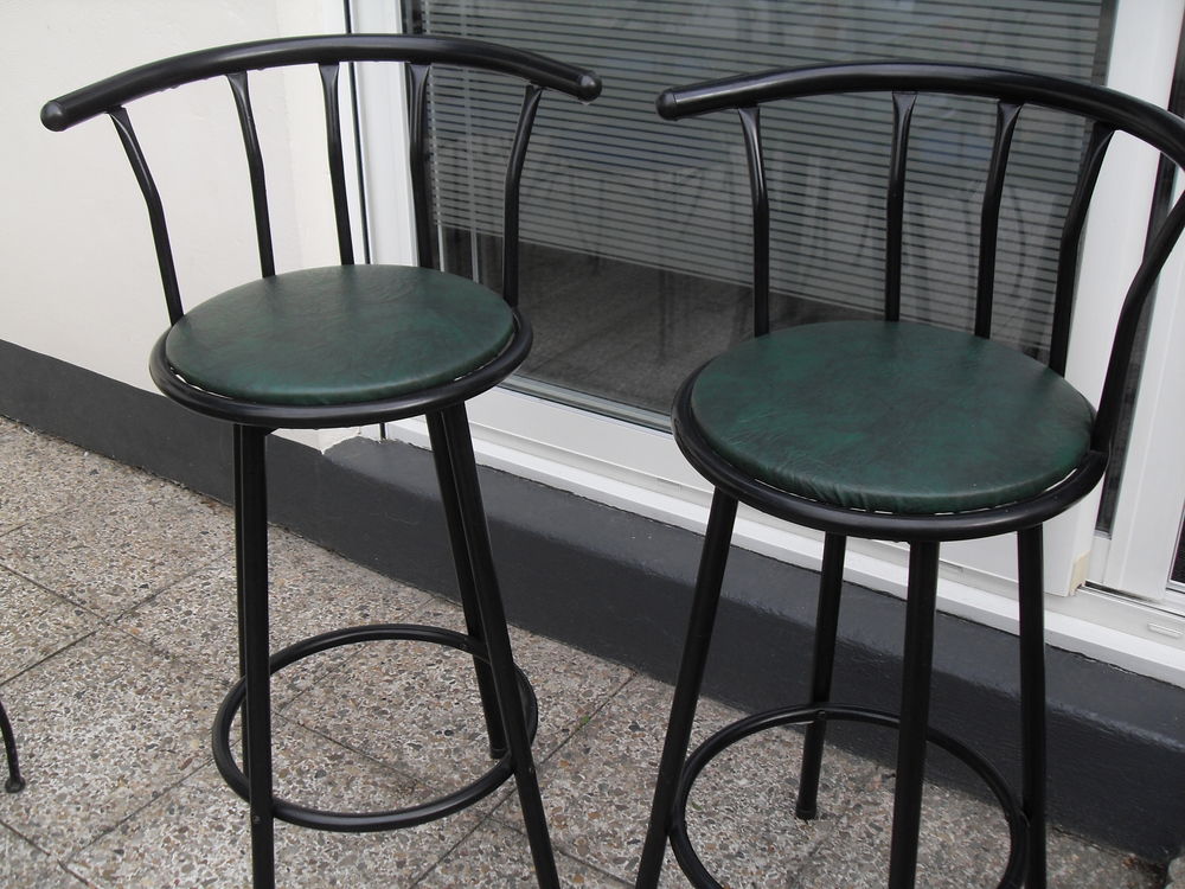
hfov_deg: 50.1
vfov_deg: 38.7
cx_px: 592
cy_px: 444
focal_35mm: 37
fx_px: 1267
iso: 80
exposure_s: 1/180
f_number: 2.8
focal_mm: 6.3
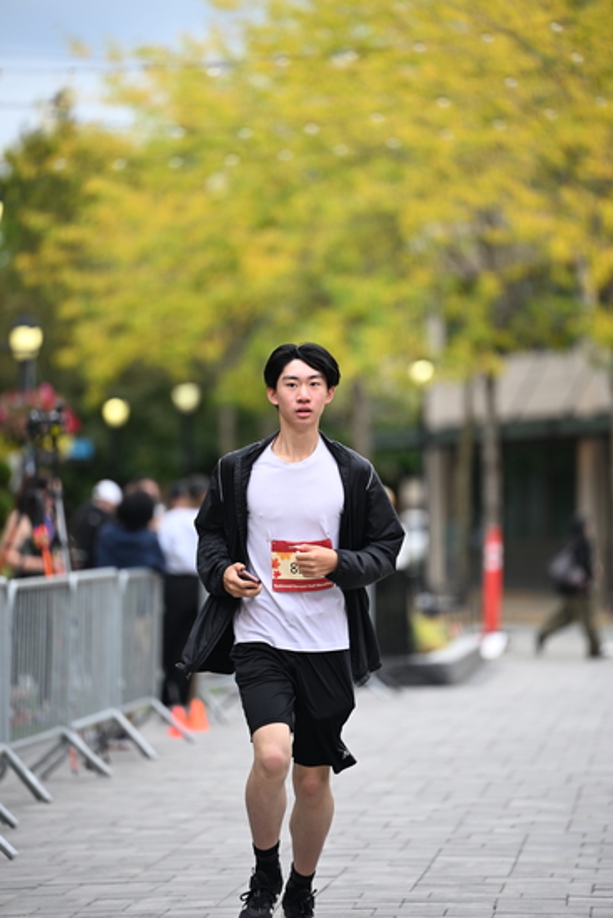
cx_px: 306
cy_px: 459
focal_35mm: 200
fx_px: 5105
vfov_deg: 10.3
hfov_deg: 6.9
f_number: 2.8
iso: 640
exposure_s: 1/2000
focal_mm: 200
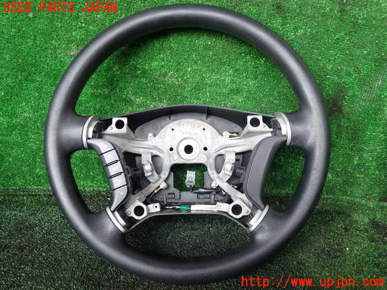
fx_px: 335
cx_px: 194
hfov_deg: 60.0
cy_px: 145
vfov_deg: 46.8
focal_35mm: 30
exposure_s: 1/60
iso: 200
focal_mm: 5.4
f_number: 2.3
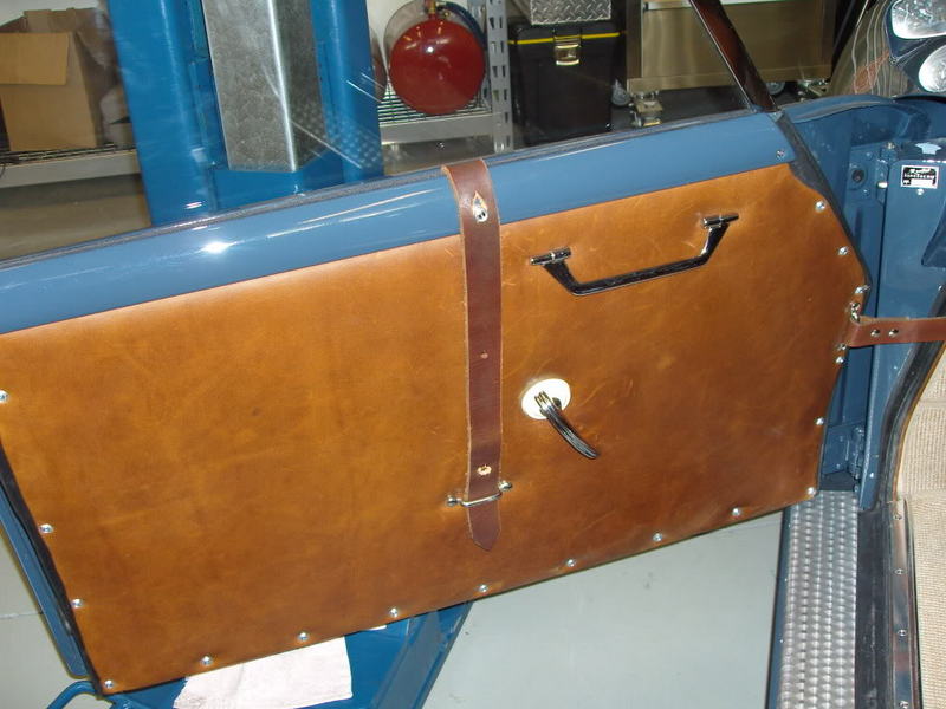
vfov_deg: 38.7
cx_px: 473
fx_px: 1011
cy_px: 354
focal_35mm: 37
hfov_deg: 50.1
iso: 100
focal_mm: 6.2
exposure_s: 1/40
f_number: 2.8
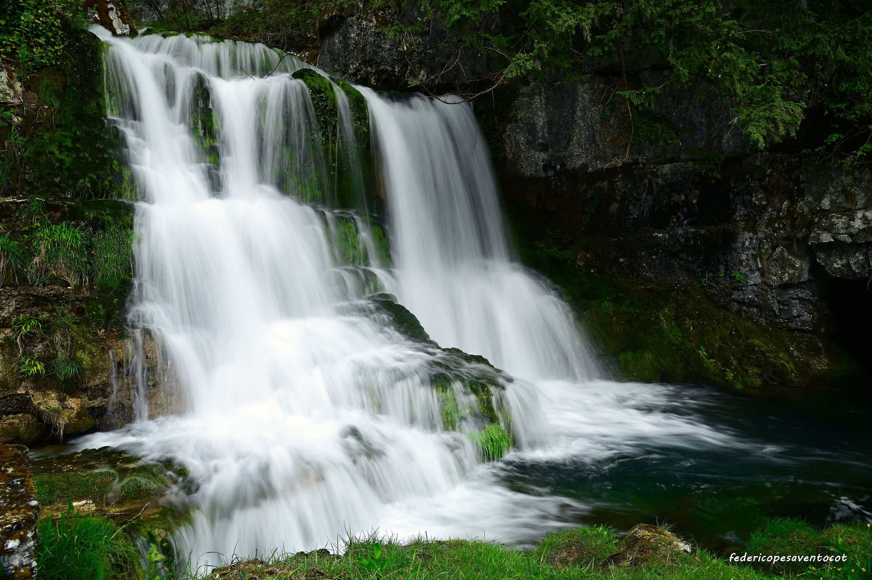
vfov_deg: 53.1
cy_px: 290
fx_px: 581
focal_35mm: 24
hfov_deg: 73.8
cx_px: 436
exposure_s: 1/4
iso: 100
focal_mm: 24
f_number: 14
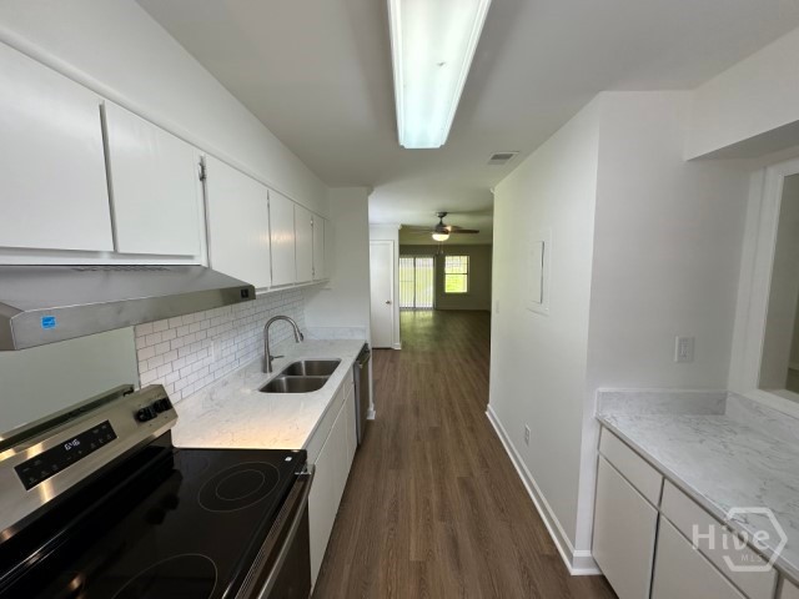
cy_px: 300
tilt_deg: -5.7
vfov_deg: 85.7
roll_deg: +0.2
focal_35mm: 14
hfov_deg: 102.1
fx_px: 323
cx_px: 400
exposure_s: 1/120
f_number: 2.2
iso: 100
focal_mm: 2.22
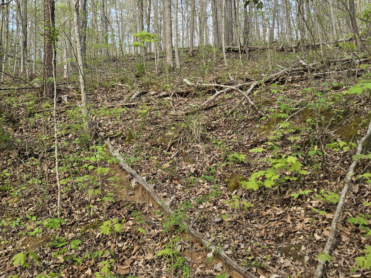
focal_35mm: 38
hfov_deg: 48.8
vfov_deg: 36.9
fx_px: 407
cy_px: 71
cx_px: 158
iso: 32
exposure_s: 1/180
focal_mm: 6.3
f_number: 1.7
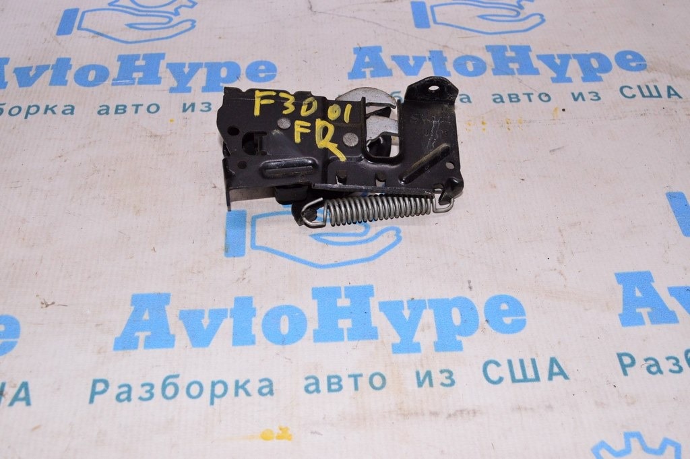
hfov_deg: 51.3
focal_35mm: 38
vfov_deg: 35.4
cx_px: 345
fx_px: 718
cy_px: 230
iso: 1600
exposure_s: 1/200
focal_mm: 25
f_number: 8
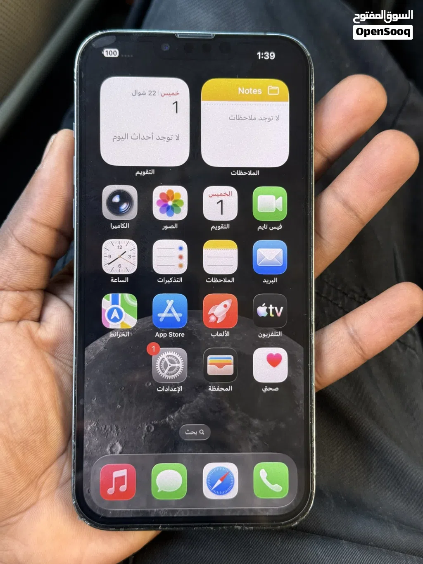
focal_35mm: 48
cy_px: 282
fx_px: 782
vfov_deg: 39.7
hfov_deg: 30.3
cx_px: 212
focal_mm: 6.76
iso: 80
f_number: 1.78
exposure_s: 1/140
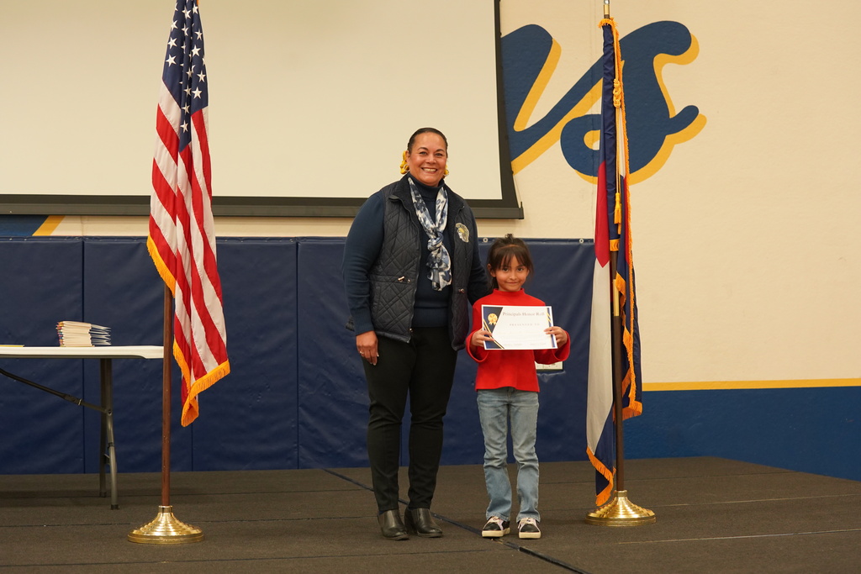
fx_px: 1674
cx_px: 430
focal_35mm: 70
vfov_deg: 19.5
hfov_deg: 28.8
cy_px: 287
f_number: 4
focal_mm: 70
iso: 2500
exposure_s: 1/160
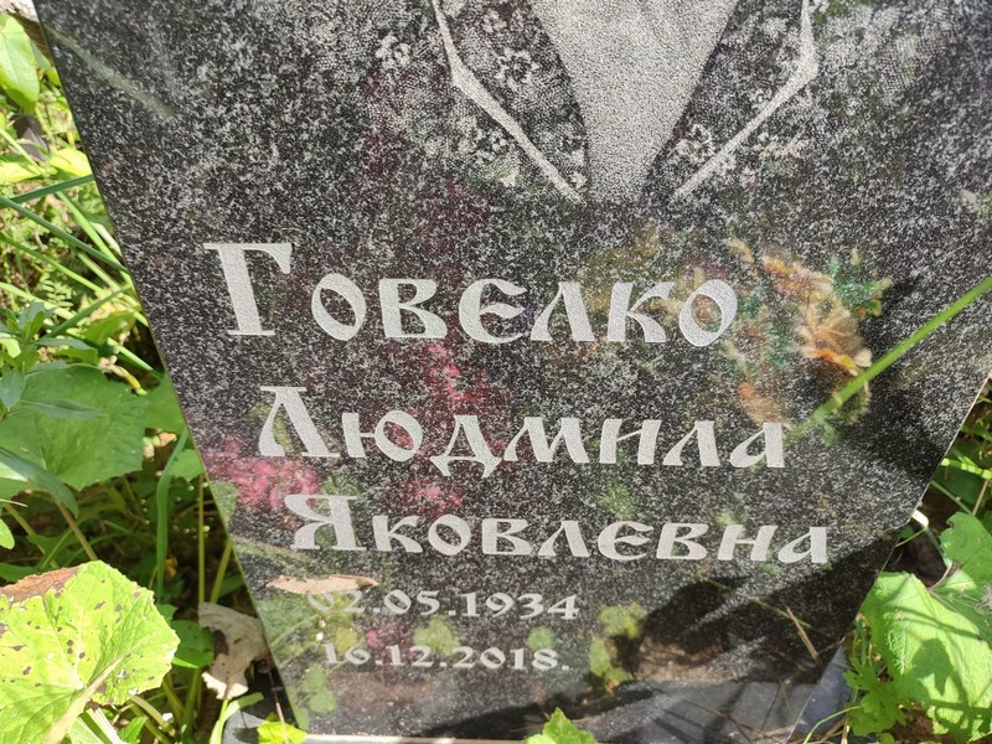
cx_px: 496
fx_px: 716
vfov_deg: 54.9
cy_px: 372
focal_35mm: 25
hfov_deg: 69.4
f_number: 1.9
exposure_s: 1/160
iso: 50
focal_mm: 6.04
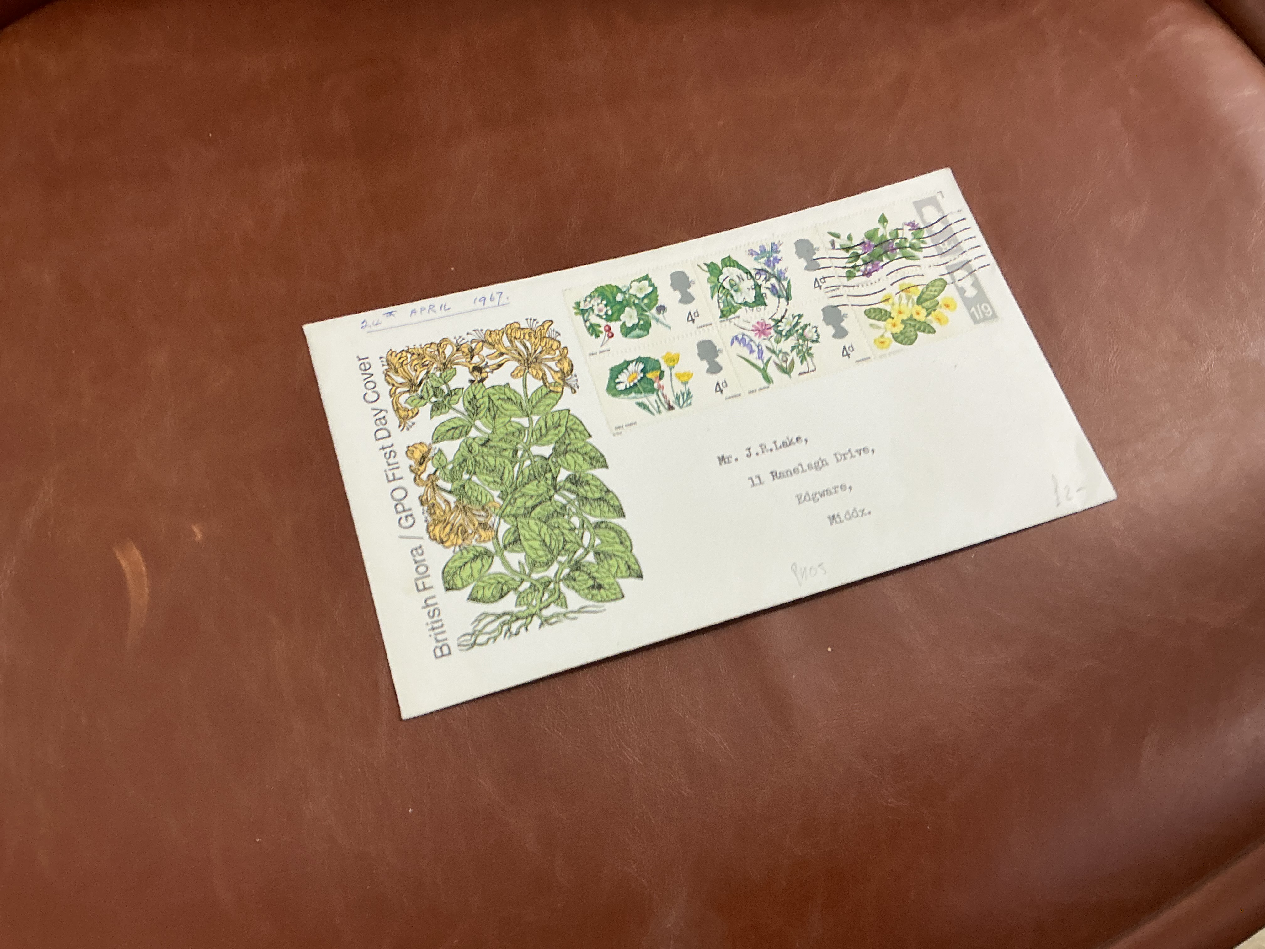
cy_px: 474
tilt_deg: -73.5
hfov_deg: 61.7
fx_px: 1060
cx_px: 632
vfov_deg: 48.2
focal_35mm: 29
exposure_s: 1/50
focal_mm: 3
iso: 64
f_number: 1.8
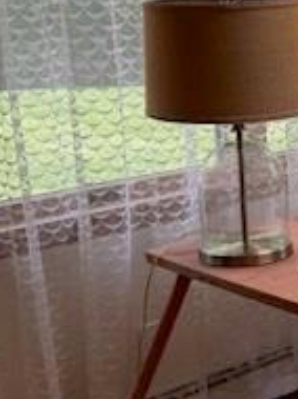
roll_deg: +0.2
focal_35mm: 81
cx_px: 411
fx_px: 932
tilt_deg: -15.1
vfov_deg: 24.1
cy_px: 225
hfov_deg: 16.9
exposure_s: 1/121
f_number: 1.78
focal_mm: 6.76
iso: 64
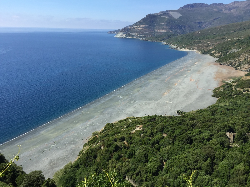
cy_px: 94
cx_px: 125
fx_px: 209
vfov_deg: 48.2
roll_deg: -3.0
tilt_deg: -16.2
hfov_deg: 61.7
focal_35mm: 29
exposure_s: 1/1980
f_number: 2.2
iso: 32
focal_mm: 4.15
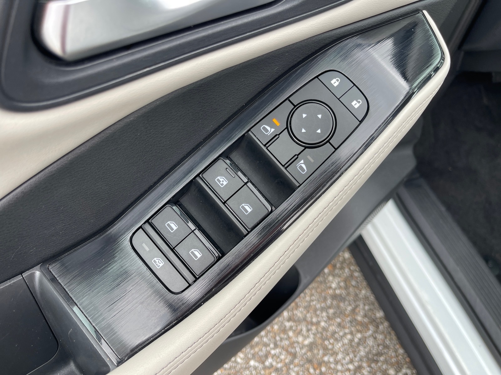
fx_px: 376
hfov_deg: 67.3
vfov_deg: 53.1
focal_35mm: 26
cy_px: 188
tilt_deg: -56.0
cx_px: 250
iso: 32
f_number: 1.6
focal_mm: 5.1
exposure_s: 1/121
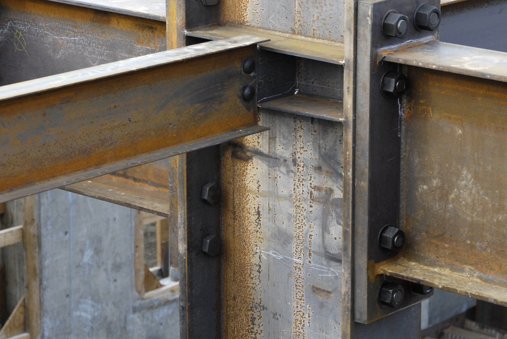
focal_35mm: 129
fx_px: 1814
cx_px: 287
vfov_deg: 10.7
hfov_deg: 15.9
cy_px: 136
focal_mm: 65
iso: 200
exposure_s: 1/125
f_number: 5.6
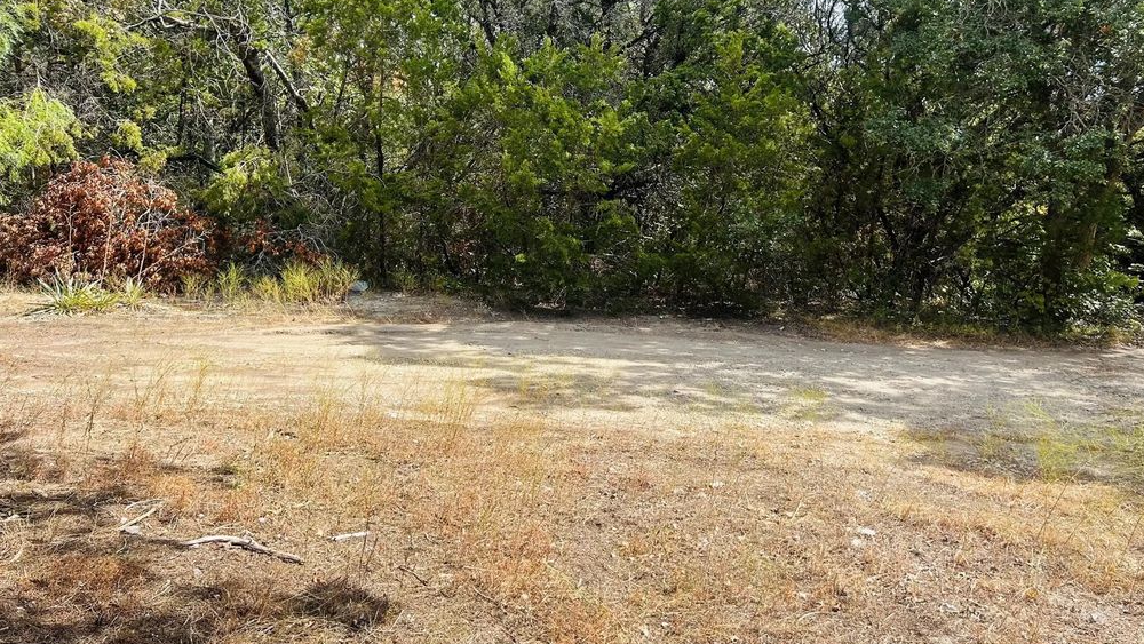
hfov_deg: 66.1
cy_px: 239
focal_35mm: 29
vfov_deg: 39.9
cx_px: 566
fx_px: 880
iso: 50
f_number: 1.5
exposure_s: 1/1511
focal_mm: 5.7
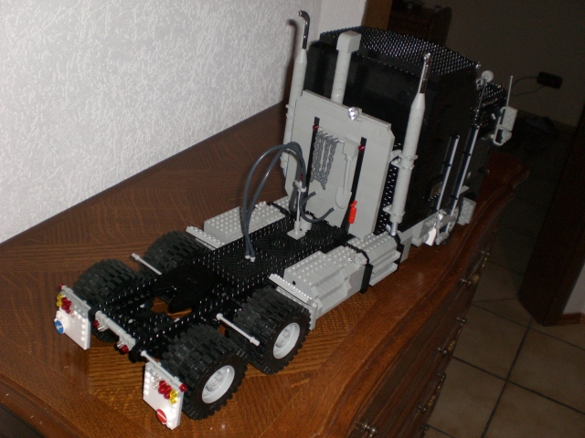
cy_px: 219
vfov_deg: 37.7
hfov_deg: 49.0
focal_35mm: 38
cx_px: 292
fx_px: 642
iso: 200
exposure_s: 1/60
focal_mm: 6.3
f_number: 3.1
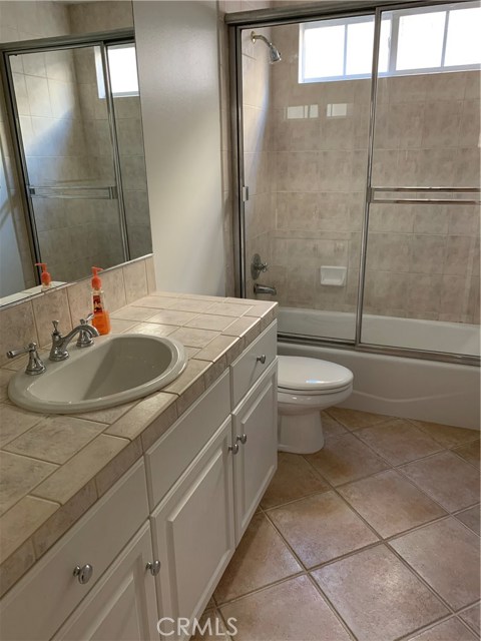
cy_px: 320
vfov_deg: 67.3
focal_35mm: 26
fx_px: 482
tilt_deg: -18.0
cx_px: 240
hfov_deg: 53.1
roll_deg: +1.2
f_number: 1.8
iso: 200
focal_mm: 4.25
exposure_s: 1/60
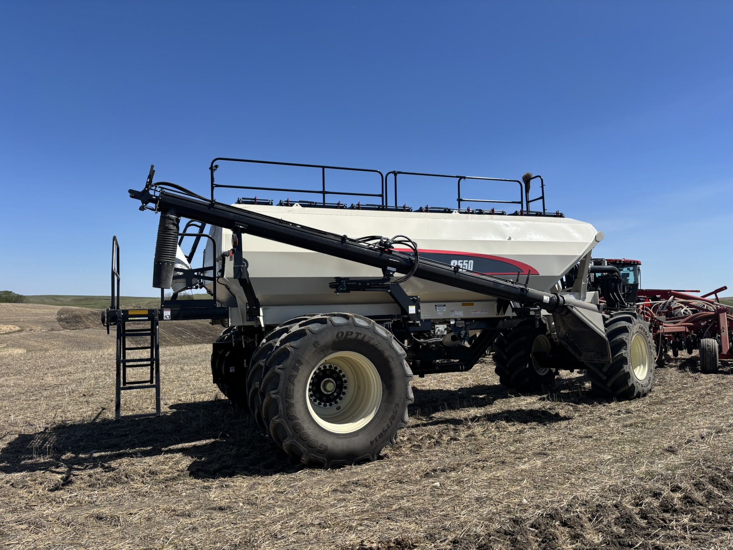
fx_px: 551
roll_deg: -1.7
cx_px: 366
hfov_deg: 67.3
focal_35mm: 26
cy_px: 275
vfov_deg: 53.1
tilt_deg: +3.9
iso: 50
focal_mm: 5.96
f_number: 1.6
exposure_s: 1/3650
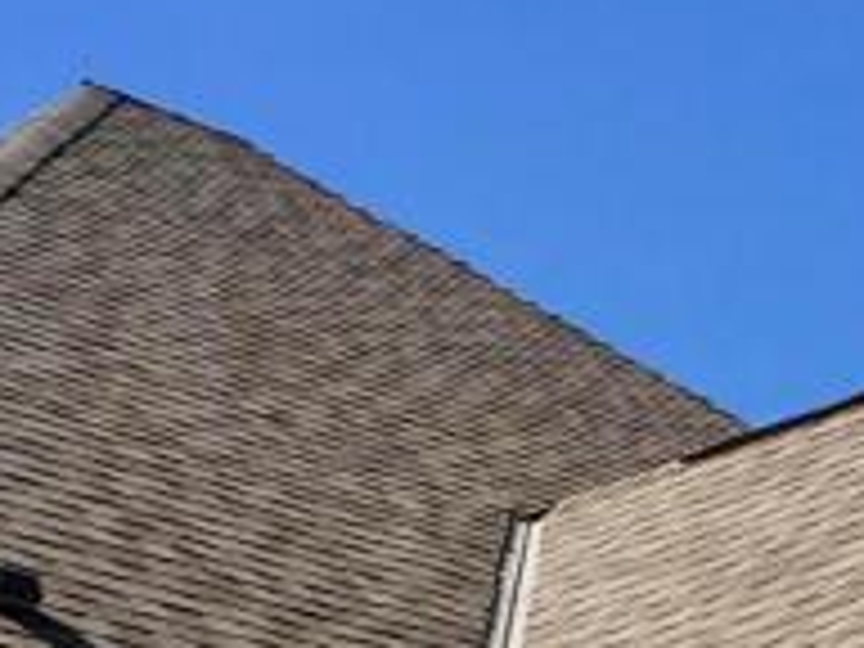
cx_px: 922
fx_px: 3869
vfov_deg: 9.0
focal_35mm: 155
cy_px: 1310
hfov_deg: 12.5
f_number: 2.2
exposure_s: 1/1163
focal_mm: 4.15
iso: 32
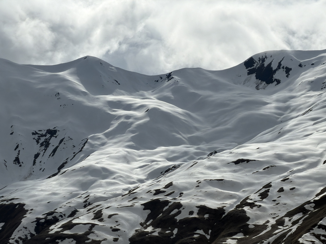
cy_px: 122
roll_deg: -0.5
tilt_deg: +9.5
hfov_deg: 9.9
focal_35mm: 200
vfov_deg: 7.4
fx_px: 1884
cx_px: 163
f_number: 2.8
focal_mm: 16.89
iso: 20
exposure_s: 1/4065
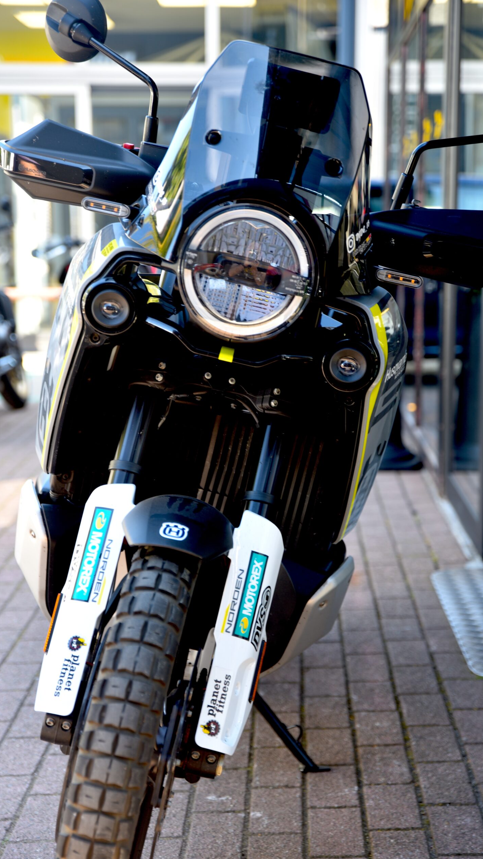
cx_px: 255
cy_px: 434
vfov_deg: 31.9
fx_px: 1502
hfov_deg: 18.3
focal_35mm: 66
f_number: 2.8
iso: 100
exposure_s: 1/60
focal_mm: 62
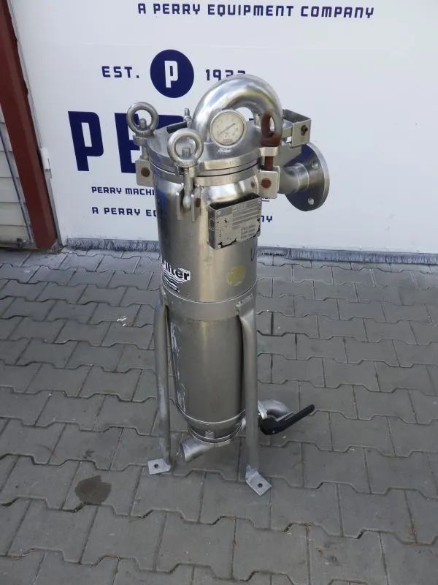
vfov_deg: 63.4
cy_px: 292
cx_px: 219
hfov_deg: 49.7
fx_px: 472
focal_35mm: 28
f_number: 4.2
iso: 125
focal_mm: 5
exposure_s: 1/320
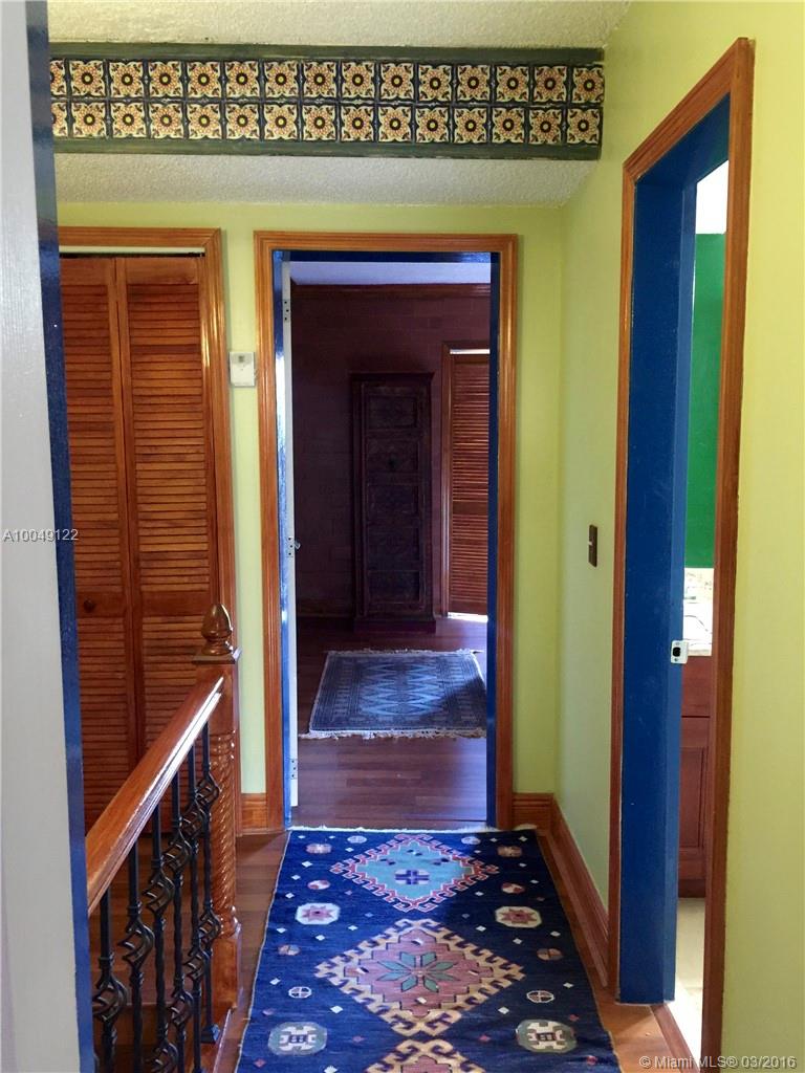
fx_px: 899
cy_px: 536
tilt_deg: -6.2
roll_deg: +0.1
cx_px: 402
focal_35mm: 29
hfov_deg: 48.2
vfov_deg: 61.7
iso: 80
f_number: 2.2
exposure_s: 1/4
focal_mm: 4.15
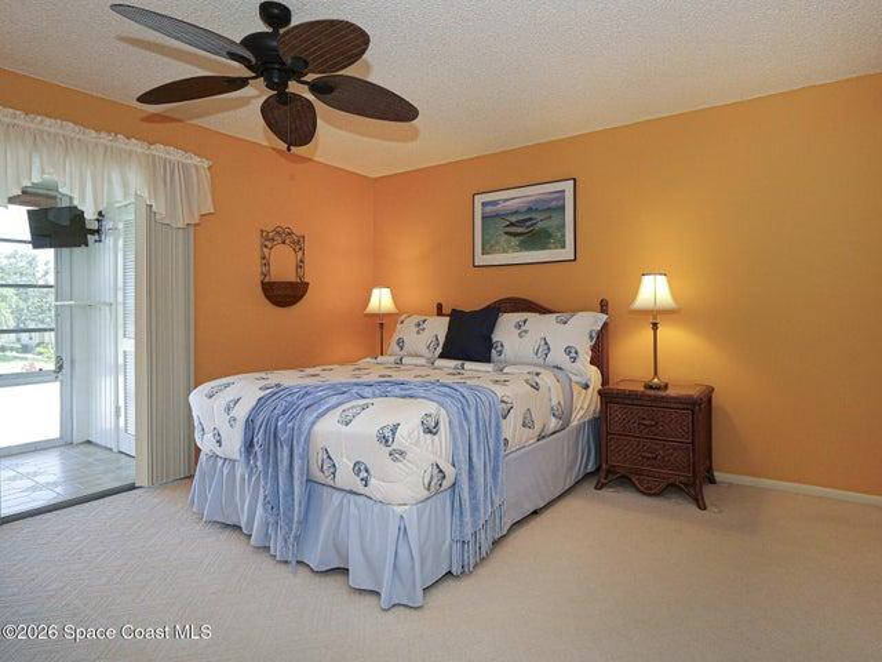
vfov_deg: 71.6
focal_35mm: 18
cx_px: 441
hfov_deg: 87.8
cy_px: 331
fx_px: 459
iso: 800
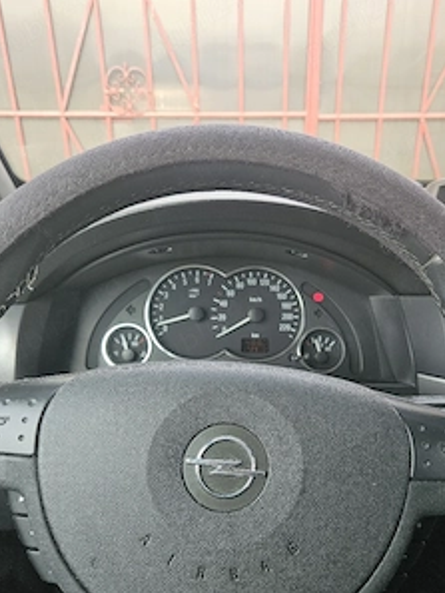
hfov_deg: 45.4
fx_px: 531
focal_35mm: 31
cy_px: 349
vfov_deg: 58.0
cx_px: 251
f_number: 1.8
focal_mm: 5.4
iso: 80
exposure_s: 1/370
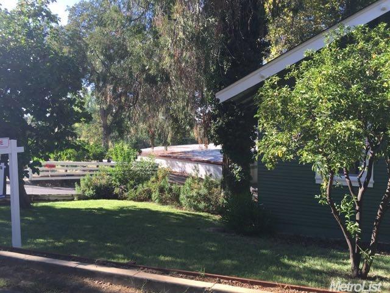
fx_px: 327
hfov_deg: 61.7
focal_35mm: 29
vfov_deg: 48.2
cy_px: 146
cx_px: 195
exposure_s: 1/471
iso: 32
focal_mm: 4.15
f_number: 2.2
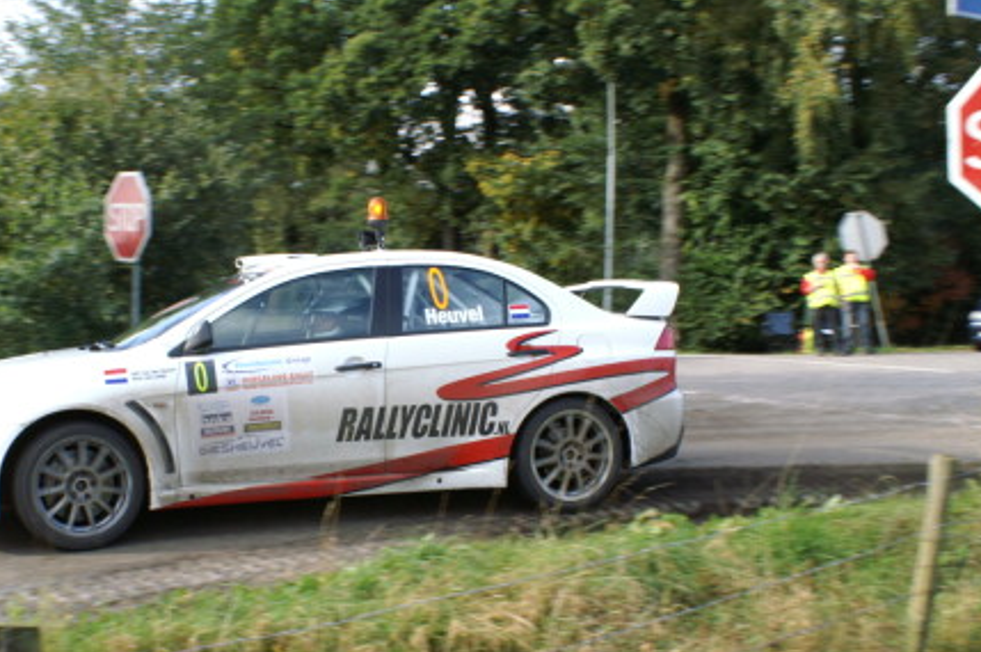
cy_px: 401
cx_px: 338
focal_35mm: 42
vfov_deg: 31.7
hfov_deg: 45.8
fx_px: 1143
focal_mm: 20
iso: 400
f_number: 10
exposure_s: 1/200
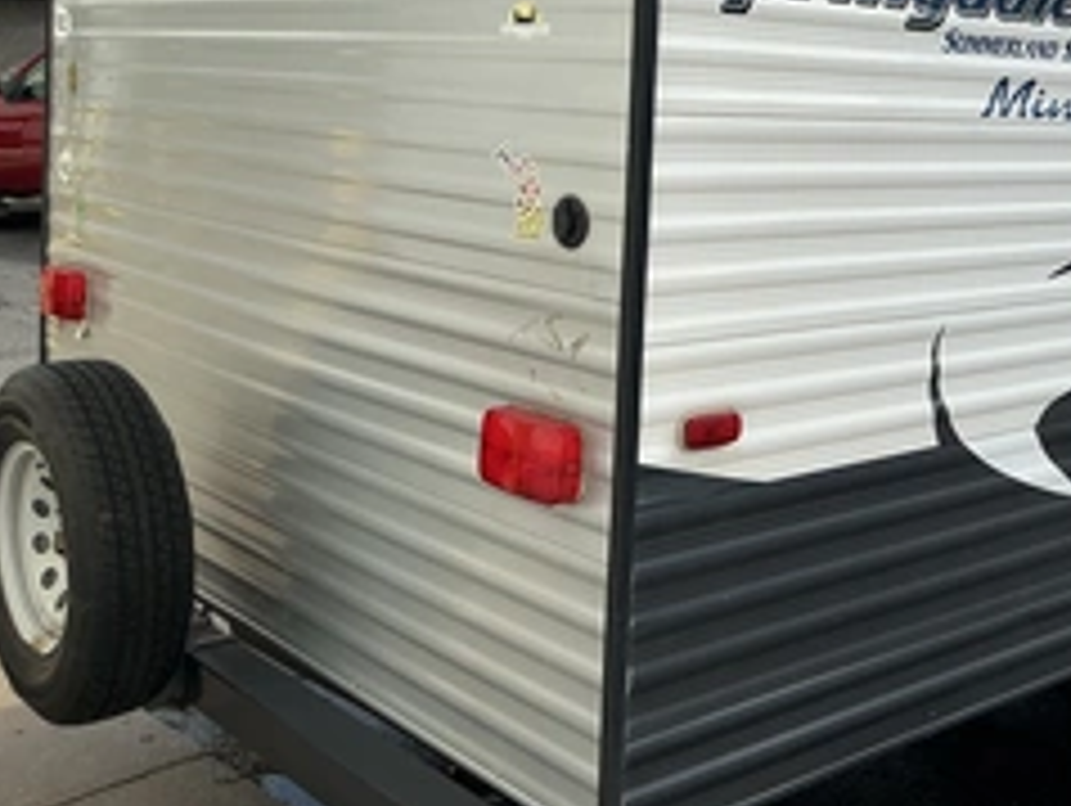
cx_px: 886
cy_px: 162
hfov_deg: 38.6
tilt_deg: -5.2
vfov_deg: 30.2
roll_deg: +0.3
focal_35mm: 47
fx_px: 1456
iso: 25
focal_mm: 3
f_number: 1.8
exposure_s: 1/1912
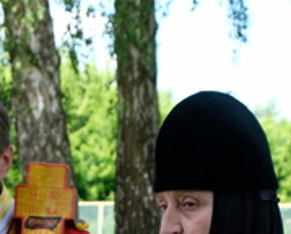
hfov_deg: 13.3
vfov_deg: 10.5
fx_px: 1243
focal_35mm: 144
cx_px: 89
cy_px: 331
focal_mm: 28.9
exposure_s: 1/150
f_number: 5
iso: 200
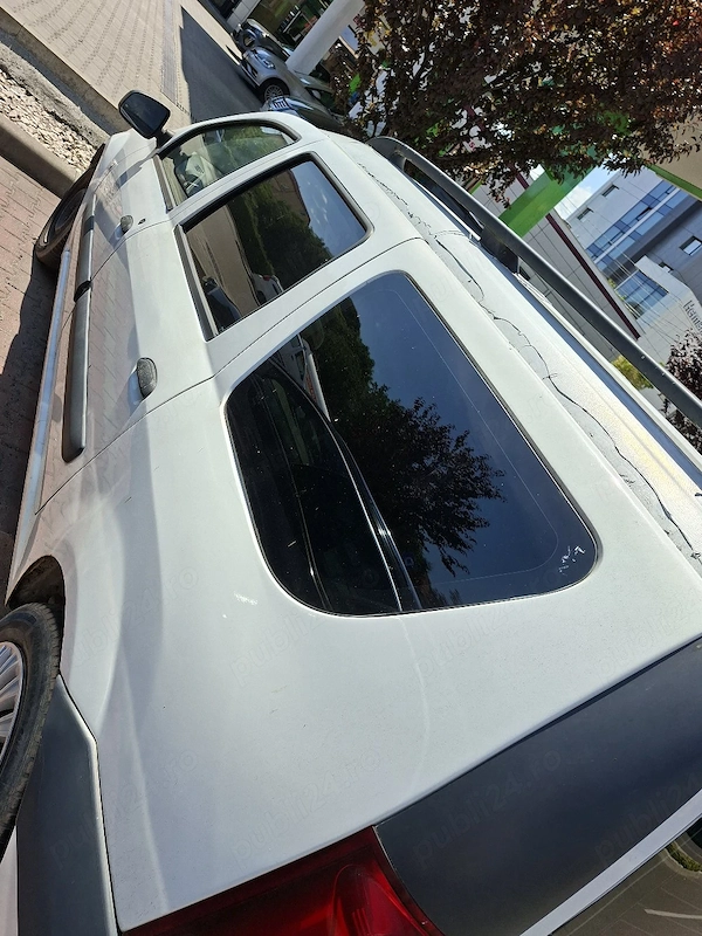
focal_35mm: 23
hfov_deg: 58.9
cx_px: 351
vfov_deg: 73.9
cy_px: 468
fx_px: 622
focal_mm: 5.54
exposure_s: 1/2500
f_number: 1.8
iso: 50
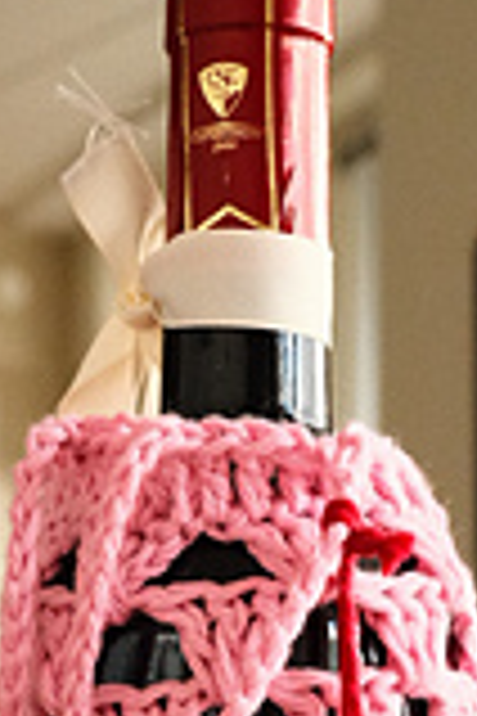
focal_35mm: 113
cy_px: 914
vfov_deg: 17.1
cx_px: 173
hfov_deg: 12.1
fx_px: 2246
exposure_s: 1/750
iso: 5000
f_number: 5.6
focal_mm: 24.2
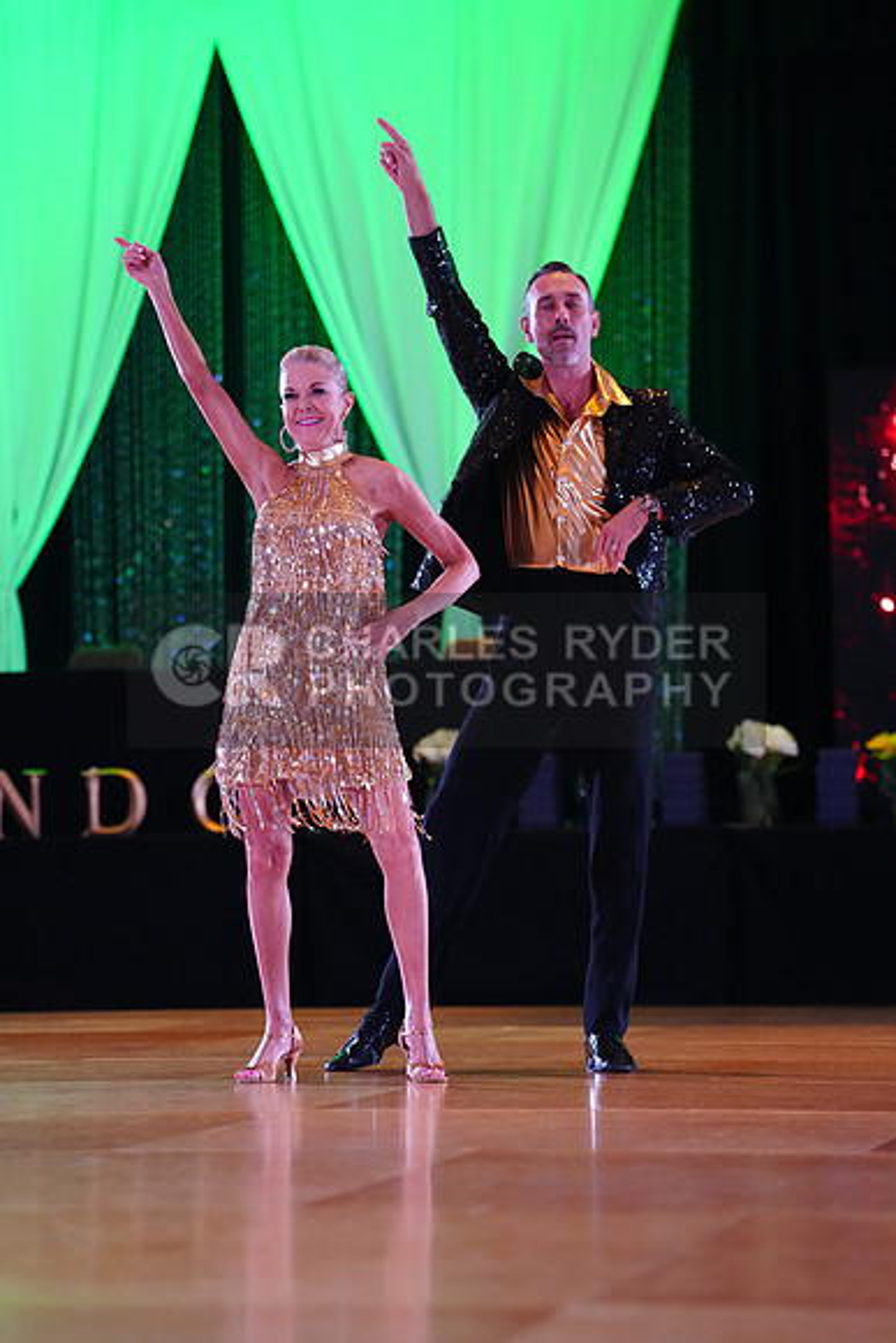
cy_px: 672
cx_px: 448
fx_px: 3880
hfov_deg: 13.2
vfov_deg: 19.6
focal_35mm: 104
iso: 6400
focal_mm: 104
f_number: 2.8
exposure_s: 1/400
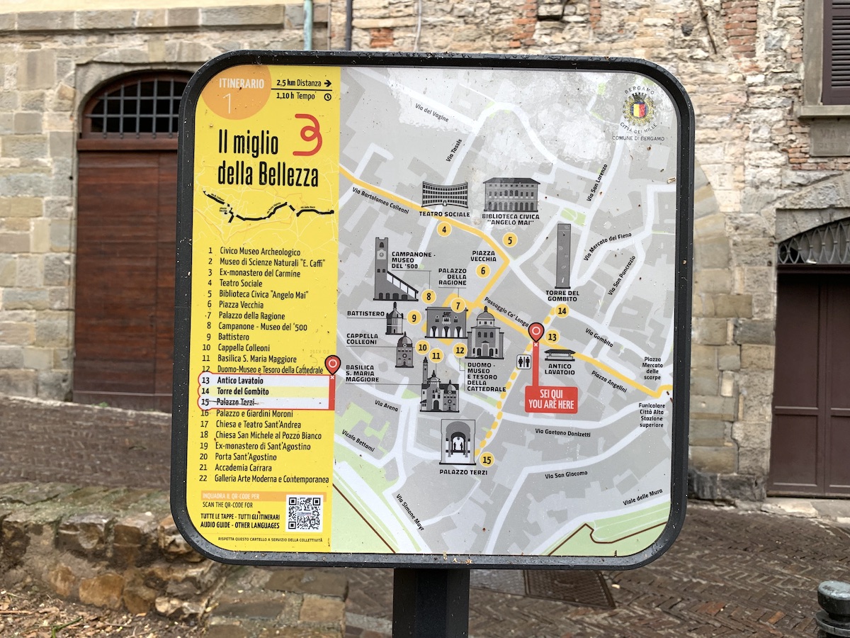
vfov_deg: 53.1
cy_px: 319
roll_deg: -1.6
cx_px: 425
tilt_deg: -0.1
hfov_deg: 67.3
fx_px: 638
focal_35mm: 26
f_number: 1.8
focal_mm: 4.25
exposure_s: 1/122
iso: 40
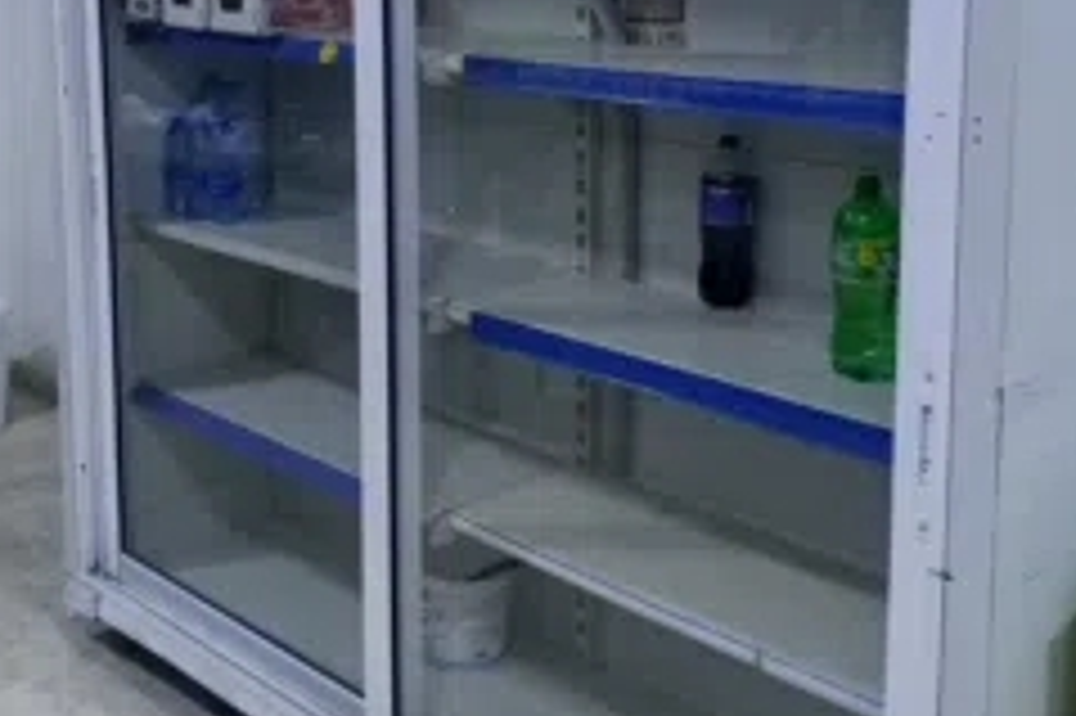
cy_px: 135
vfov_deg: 32.4
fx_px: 1195
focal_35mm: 40
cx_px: 491
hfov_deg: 48.4
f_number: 1.6
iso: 855
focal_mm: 4.09
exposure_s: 1/50
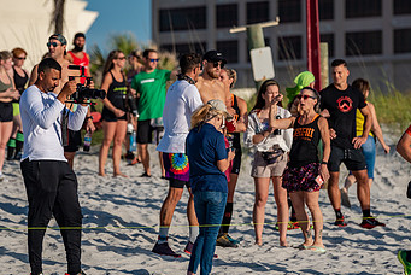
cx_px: 192
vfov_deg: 5.8
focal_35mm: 236
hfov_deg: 8.7
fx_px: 2697
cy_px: 118
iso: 360
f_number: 2.8
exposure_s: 1/4000
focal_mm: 135
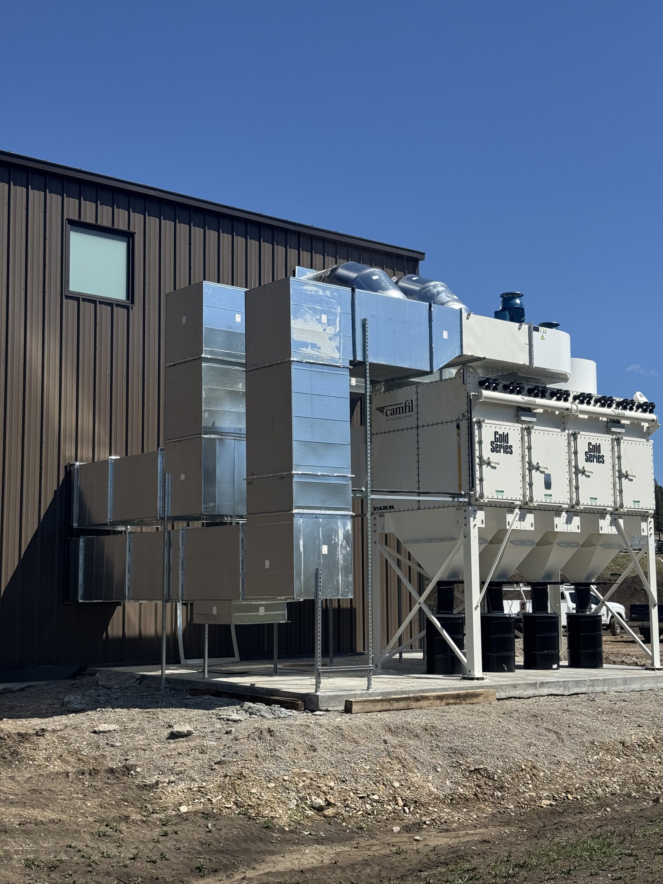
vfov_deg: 39.7
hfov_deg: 30.3
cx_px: 332
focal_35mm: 48
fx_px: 1226
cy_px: 442
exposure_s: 1/5848
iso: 64
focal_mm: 6.76
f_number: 1.78
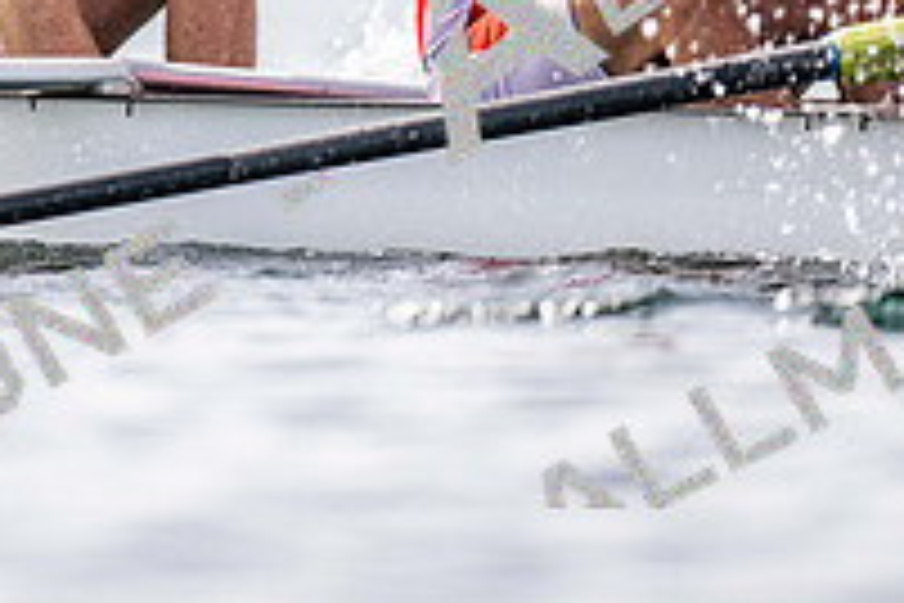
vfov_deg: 0.8
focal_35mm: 1734
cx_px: 40
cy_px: -263
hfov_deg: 1.2
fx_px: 43539
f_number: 4
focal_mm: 600
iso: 220
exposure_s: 1/2500
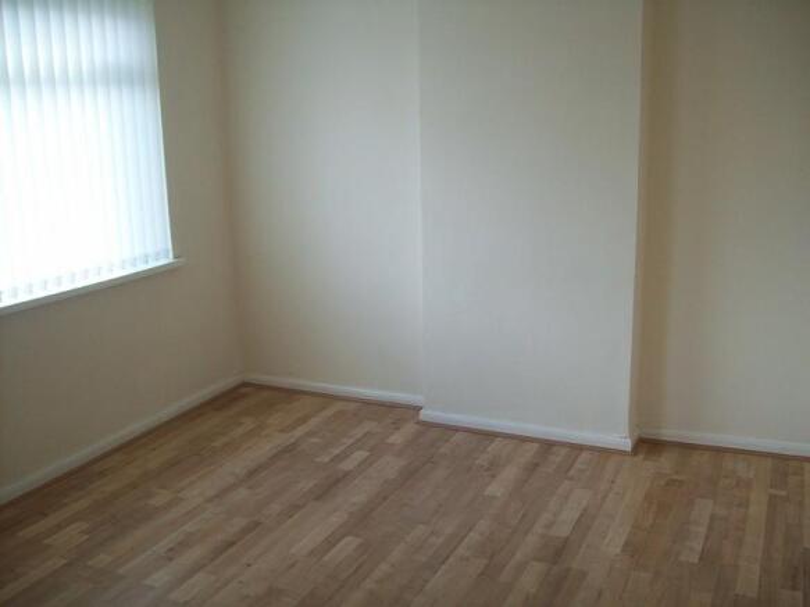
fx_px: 842
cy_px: 304
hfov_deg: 51.4
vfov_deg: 39.6
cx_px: 405
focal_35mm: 36
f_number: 2.7
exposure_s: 1/80.7
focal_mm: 6
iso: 80
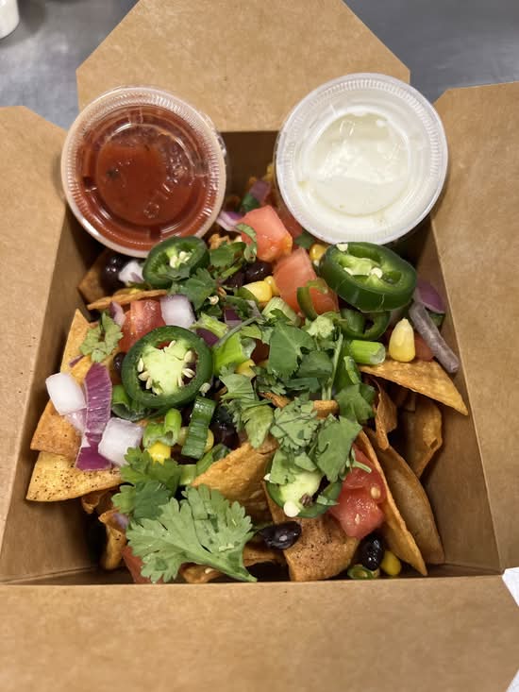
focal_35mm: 26
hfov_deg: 53.1
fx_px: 520
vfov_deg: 67.3
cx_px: 260
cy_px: 346
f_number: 1.5
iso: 125
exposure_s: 1/60
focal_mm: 5.7
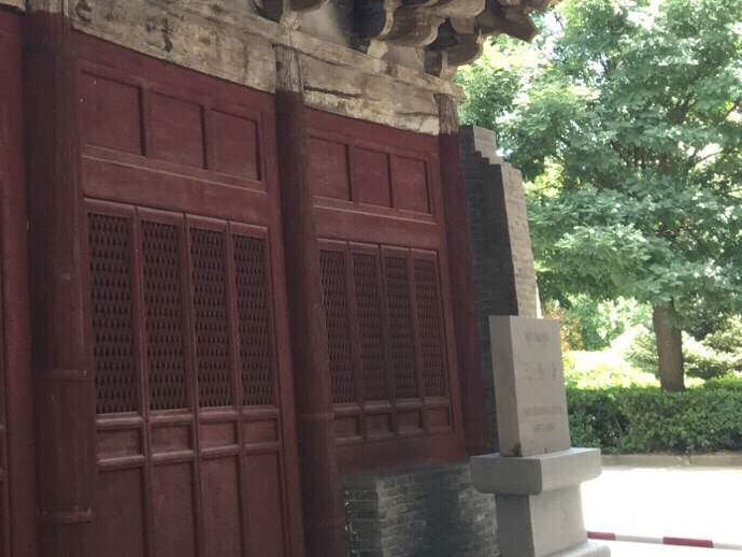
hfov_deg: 21.2
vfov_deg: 17.1
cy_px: -45
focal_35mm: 84
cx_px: -214
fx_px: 1801
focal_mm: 4.15
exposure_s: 1/100
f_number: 2.2
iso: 32
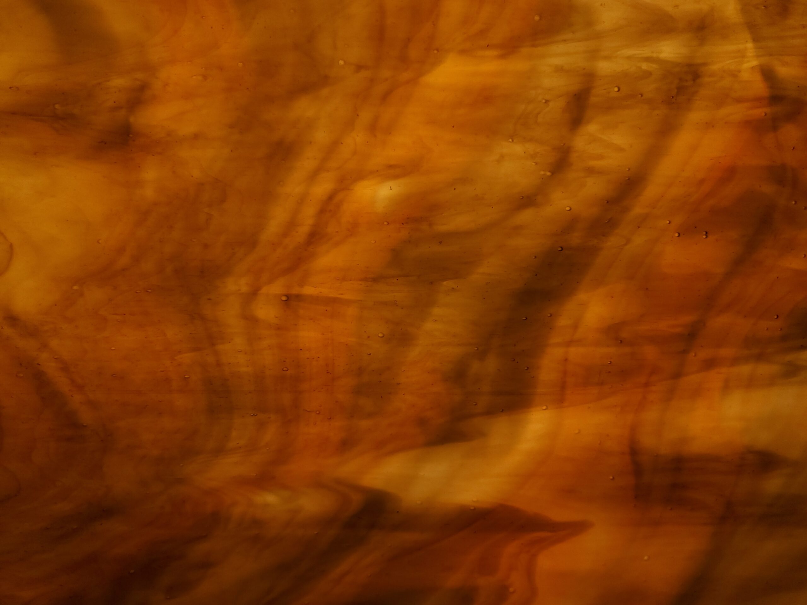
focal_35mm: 26
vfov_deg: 53.1
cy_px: 302
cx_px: 404
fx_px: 606
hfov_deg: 67.3
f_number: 1.5
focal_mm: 4.3
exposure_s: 1/90
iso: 80
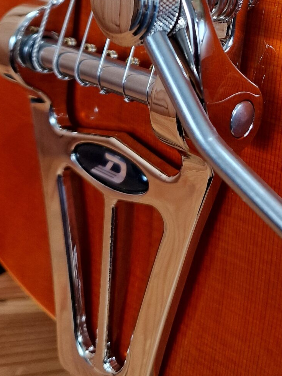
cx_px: 298
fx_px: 652
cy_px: 1
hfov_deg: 23.2
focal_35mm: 60
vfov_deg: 30.0
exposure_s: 1/120
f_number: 1.8
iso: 250
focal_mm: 6.4
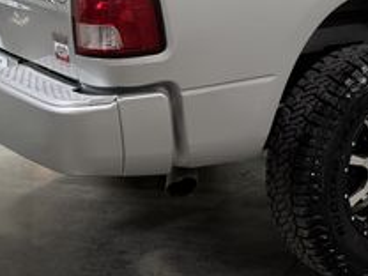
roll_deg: +2.5
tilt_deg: +1.8
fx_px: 787
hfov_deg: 25.3
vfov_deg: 18.1
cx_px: 352
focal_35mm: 74
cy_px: -115
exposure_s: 1/60
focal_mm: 6.76
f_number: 1.78
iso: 160
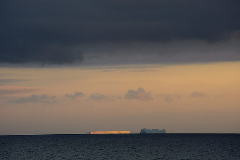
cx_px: 120
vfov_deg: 4.6
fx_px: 1999
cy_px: 80
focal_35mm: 300
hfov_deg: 6.9
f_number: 9
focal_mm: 300
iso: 2200
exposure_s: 1/160
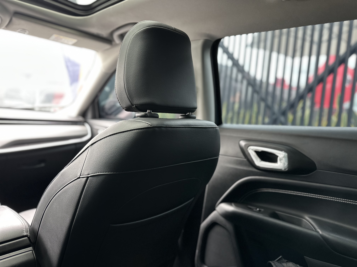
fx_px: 248
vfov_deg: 56.8
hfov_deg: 71.6
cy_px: 134
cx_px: 178
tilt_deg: -3.8
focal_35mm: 24
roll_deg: -5.0
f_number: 1.78
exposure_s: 1/109
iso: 250
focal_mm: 6.86
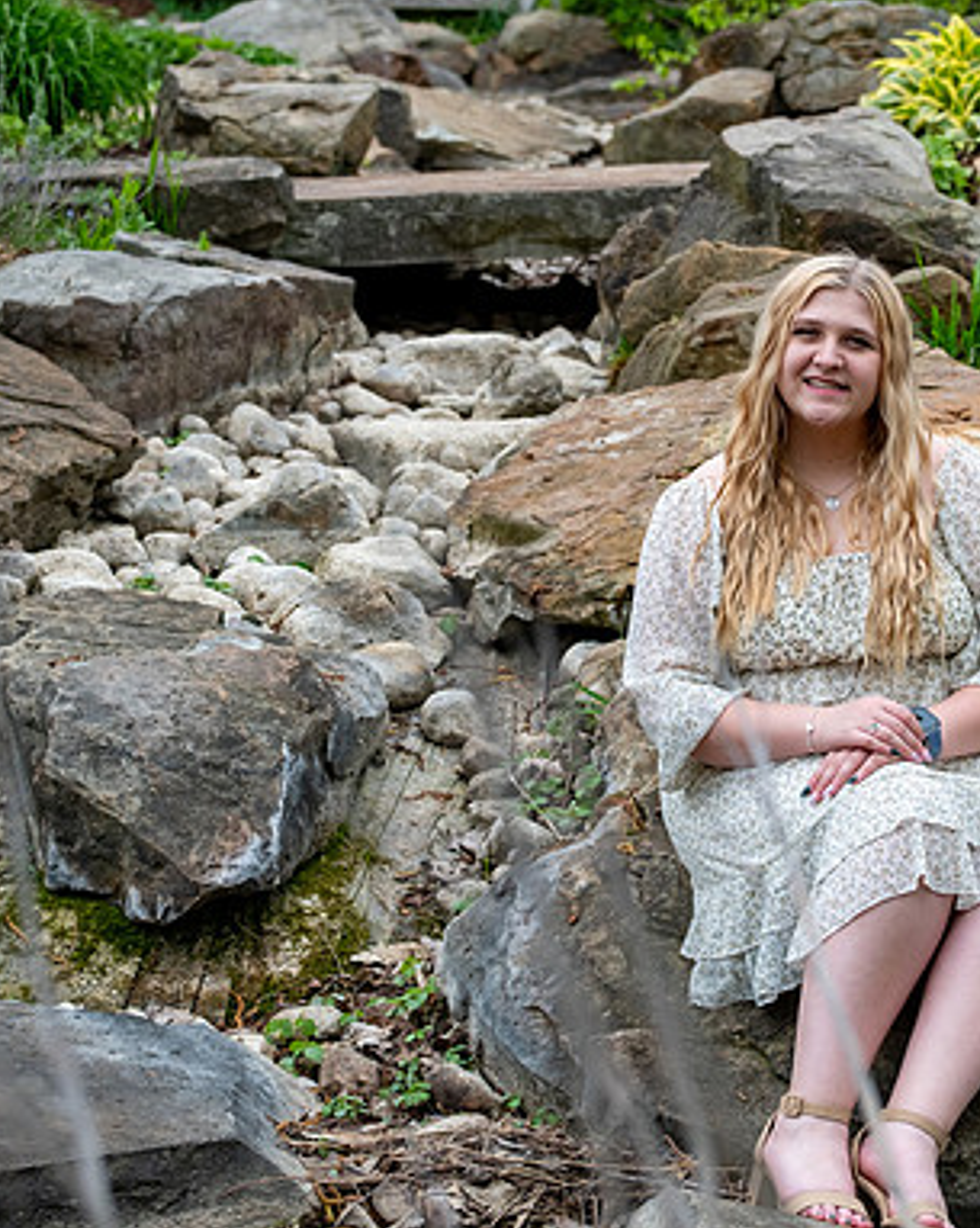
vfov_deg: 18.0
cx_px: 762
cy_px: 619
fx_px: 3884
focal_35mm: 107
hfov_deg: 14.3
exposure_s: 1/320
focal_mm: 50
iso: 250
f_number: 4
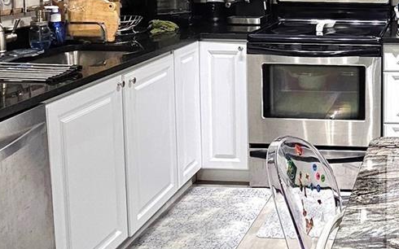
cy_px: -1
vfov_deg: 27.0
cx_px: 409
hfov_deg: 38.7
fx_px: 489
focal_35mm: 45
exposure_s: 1/60.2
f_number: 2.2
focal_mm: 2.2
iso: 160
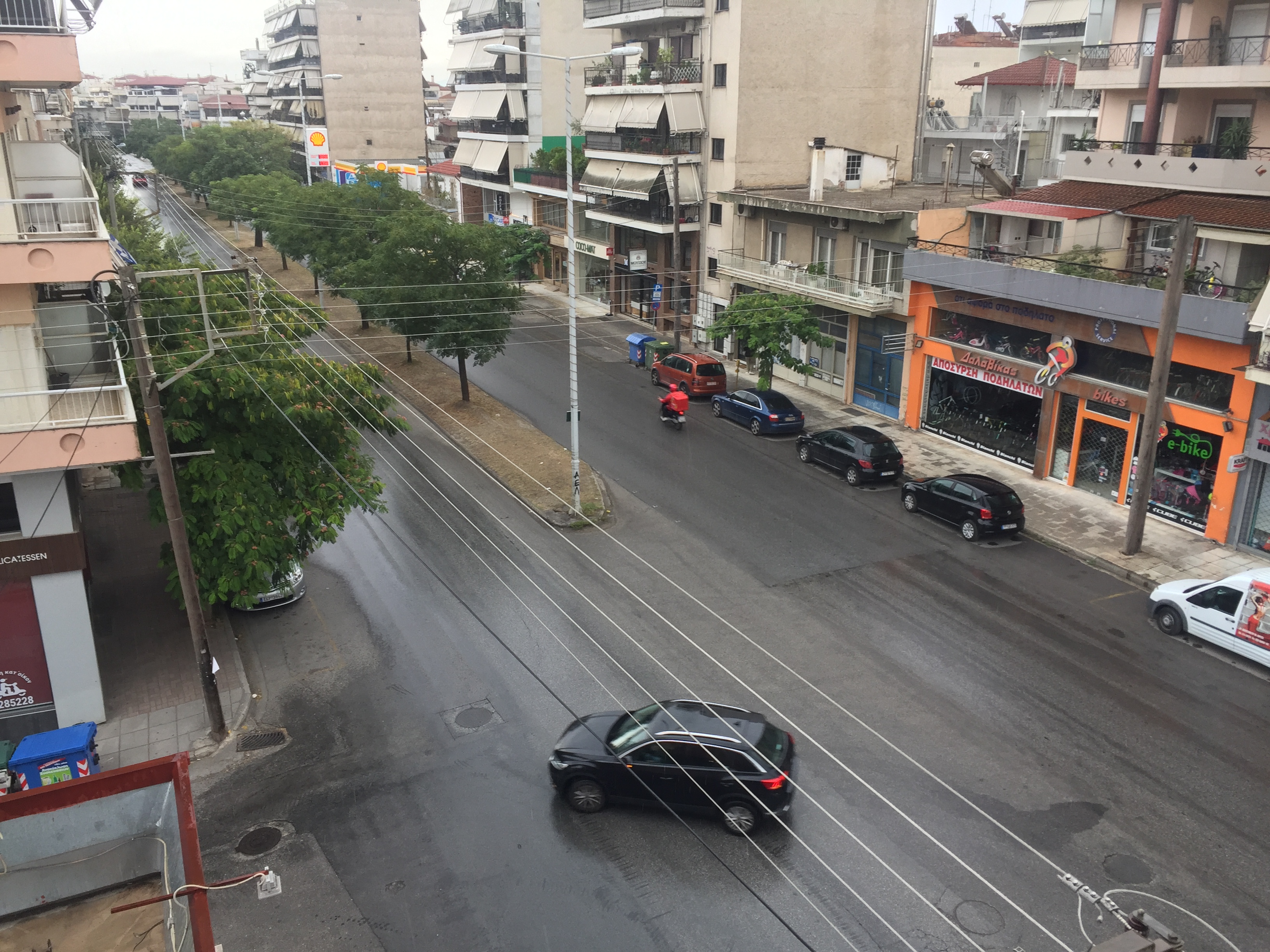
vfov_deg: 48.2
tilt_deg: -17.3
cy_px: 476
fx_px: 1064
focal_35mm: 29
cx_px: 635
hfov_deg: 61.7
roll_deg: -1.4
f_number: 2.2
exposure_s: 1/100
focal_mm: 4.15
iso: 40
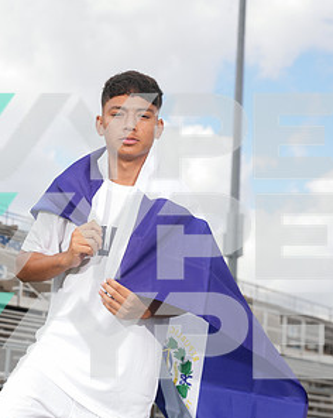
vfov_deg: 19.2
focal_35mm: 100
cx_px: 141
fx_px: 1234
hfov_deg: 15.4
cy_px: 237
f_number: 6.3
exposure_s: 1/200
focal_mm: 70
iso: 100
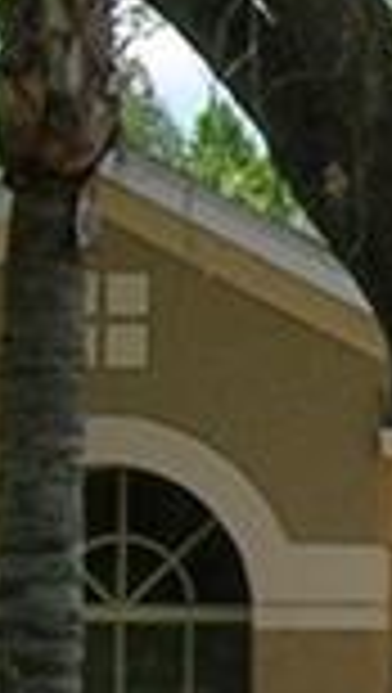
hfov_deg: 4.6
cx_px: 1424
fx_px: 4531
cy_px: 551
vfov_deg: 8.7
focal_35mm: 246
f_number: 4.9
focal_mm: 5.7
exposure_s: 1/223
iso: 50
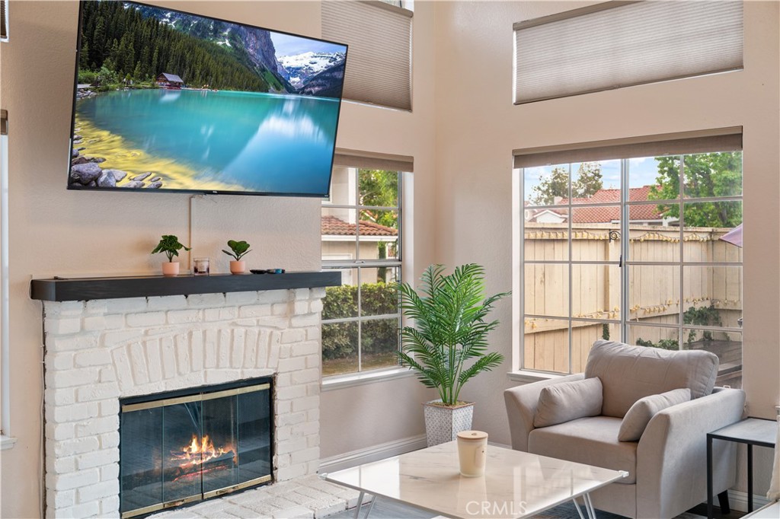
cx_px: 390
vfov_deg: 37.8
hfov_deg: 54.4
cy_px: 260
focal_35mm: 35
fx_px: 758
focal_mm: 35
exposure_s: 1/30
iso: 800
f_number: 4
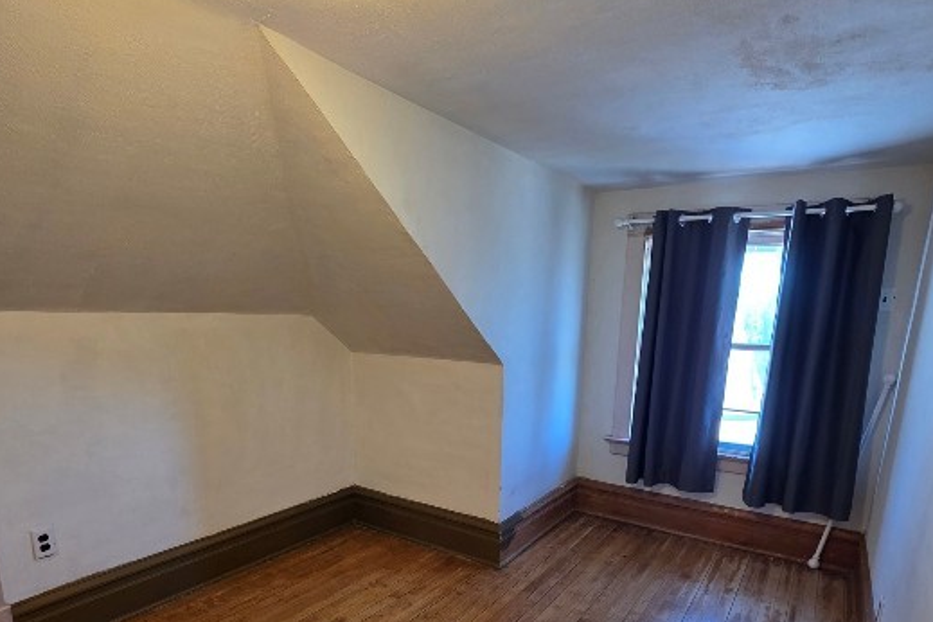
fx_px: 518
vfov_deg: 59.8
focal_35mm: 20
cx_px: 480
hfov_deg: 84.0
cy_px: 437
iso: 160
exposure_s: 1/120
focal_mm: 2.2
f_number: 1.9
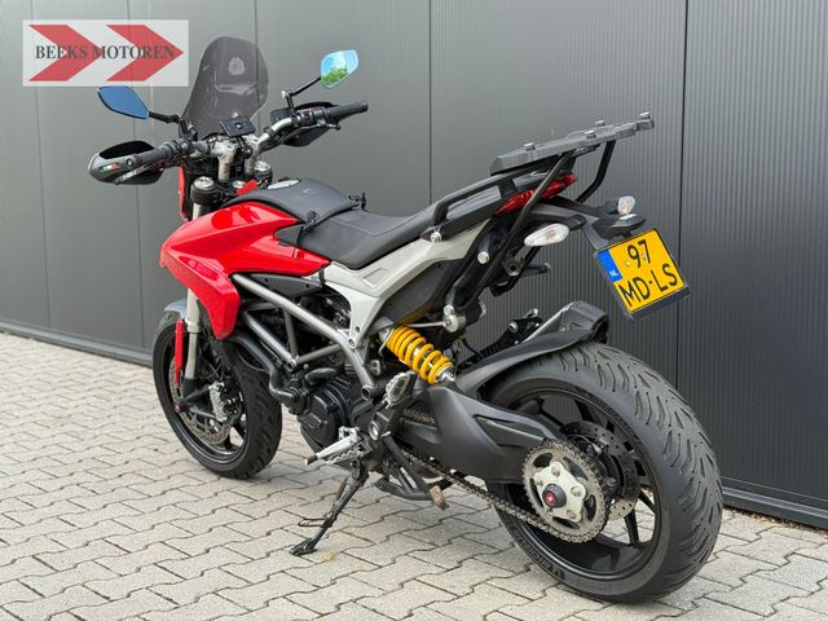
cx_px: 414
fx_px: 1148
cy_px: 310
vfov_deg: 30.3
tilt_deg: -7.1
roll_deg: +0.4
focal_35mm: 48
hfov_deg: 39.7
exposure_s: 1/523
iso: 80
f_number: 1.78
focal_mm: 6.76
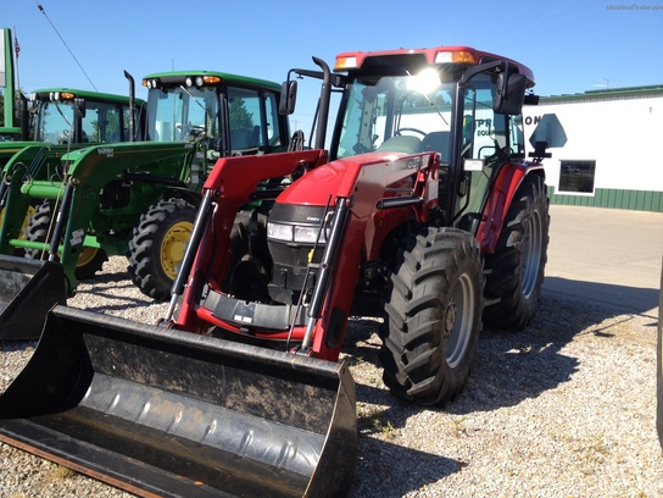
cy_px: 249
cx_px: 332
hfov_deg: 52.6
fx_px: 670
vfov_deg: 40.7
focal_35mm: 35
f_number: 2.4
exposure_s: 1/1062
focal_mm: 4.28
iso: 64
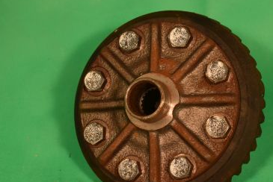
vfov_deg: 12.3
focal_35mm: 111
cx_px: 182
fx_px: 841
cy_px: 139
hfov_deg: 18.4
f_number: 6.3
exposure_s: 1/160
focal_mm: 45
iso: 400
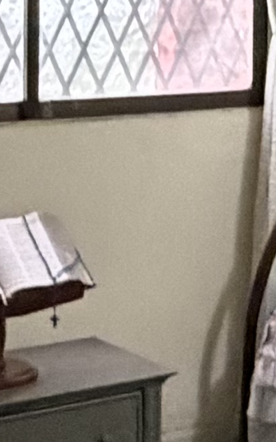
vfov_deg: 15.9
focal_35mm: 128
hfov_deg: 9.9
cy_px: -37
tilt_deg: +0.1
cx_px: 412
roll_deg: -0.5
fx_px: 1540
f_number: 2.2
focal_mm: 2.22
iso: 1250
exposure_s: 1/60
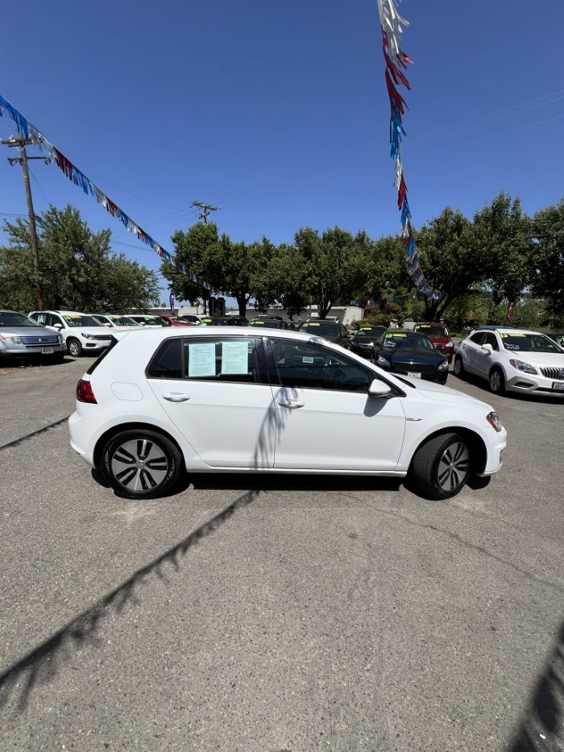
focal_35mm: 13
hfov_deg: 89.9
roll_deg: -1.8
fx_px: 282
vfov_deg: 106.2
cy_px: 376
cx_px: 282
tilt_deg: -11.9
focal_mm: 1.57
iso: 32
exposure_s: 1/3534
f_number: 1.8
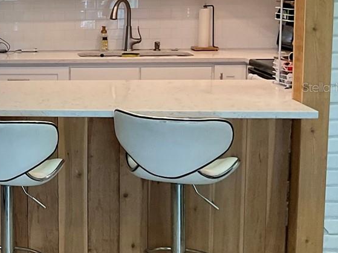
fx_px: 810
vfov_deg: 17.7
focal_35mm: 83
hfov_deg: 21.0
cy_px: 87
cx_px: -125
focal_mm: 3
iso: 50
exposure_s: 1/60
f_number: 1.8
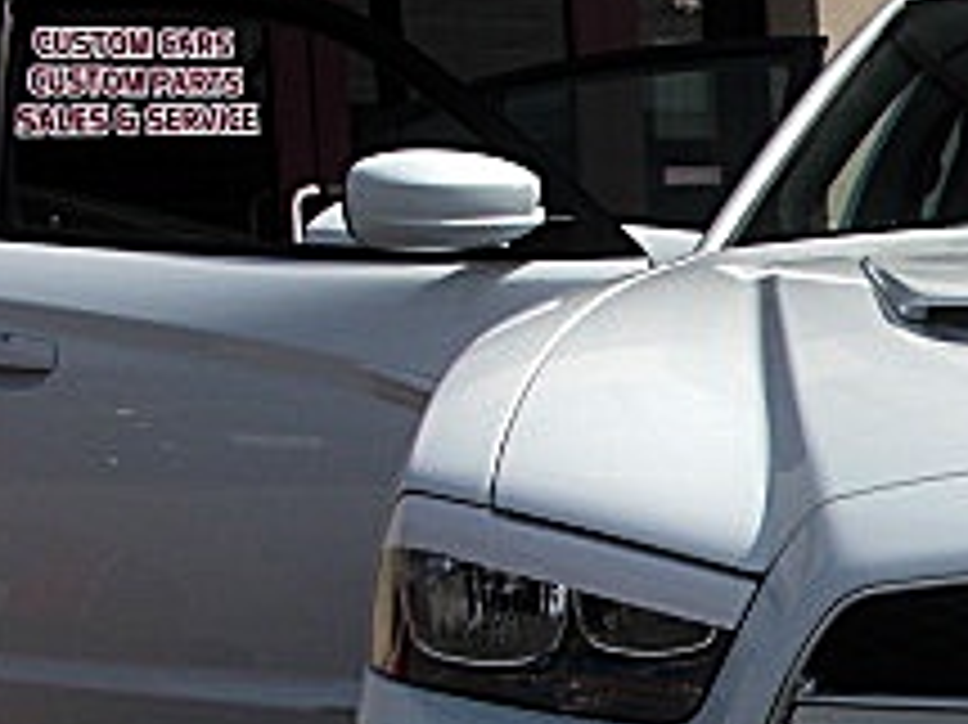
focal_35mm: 107
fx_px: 2990
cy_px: 580
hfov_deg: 17.0
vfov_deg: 13.7
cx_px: 1342
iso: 50
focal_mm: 6.3
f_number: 7.9
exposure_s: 1/200
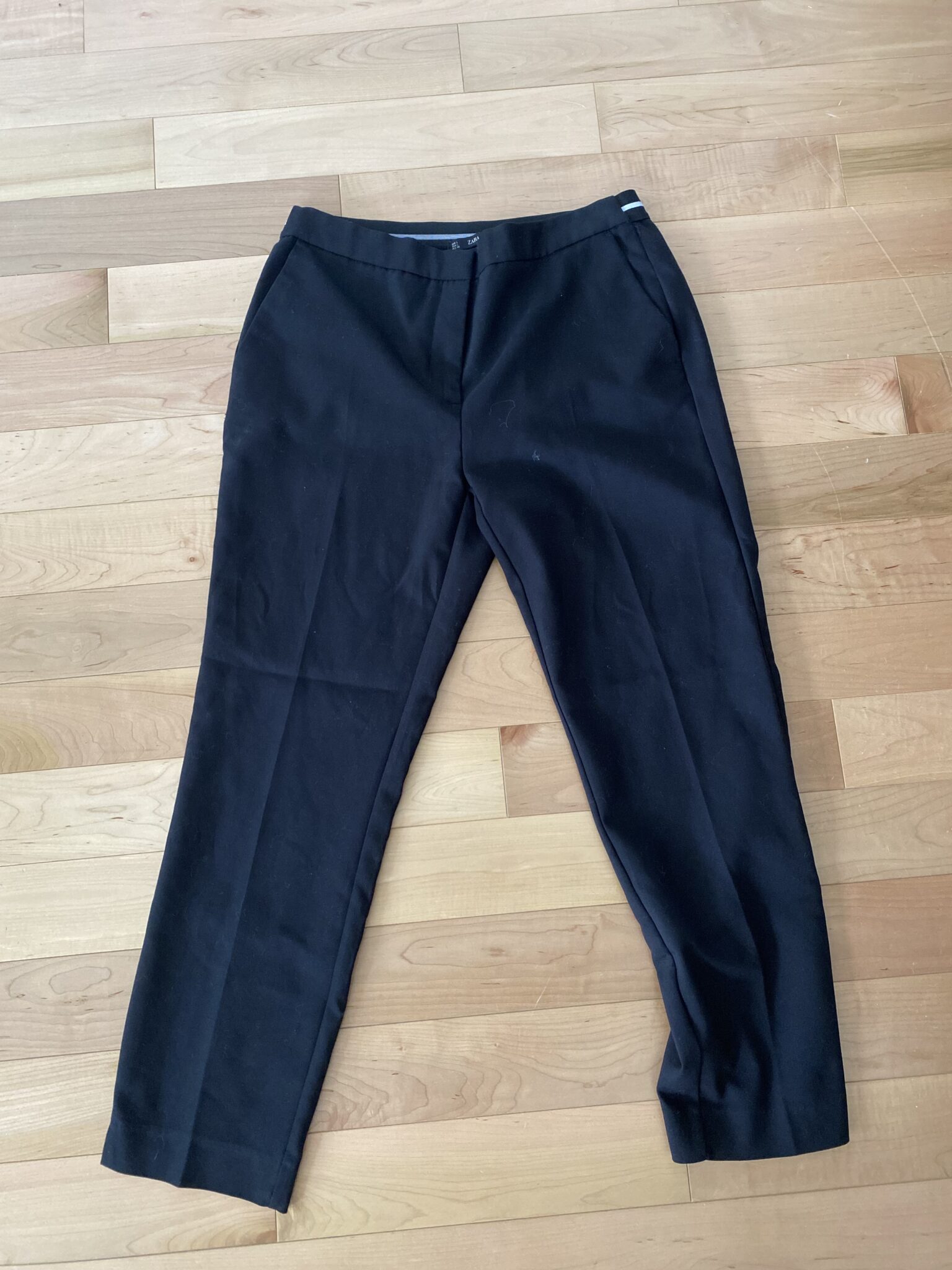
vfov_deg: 67.3
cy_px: 635
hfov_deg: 53.1
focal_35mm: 26
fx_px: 953
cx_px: 476
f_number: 1.8
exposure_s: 1/60
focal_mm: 4.25
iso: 320
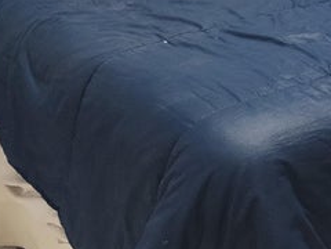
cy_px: -145
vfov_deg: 13.4
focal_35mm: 103
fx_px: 985
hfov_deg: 18.6
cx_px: 326
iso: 581
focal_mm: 4.75
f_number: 1.8
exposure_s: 1/33.3
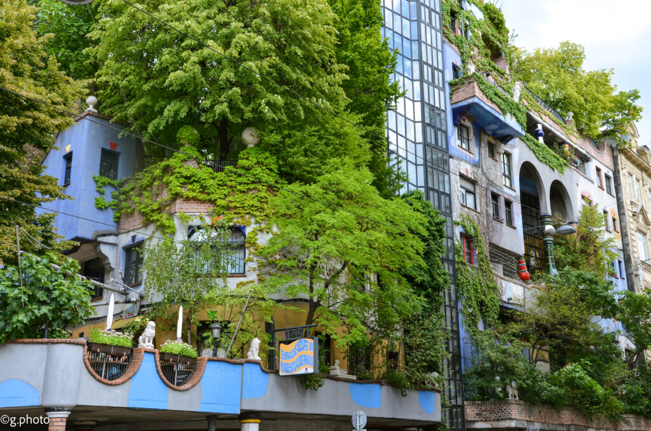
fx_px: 812
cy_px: 216
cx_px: 326
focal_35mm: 45
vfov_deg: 29.7
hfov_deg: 43.7
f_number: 7.1
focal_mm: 30
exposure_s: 1/125
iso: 160
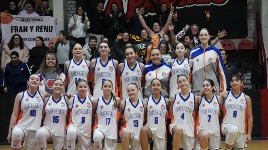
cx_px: 133
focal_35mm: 87
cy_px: 86
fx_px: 618
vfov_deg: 13.9
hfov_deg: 24.5
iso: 20000
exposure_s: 1/1250
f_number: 4.5
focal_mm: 55
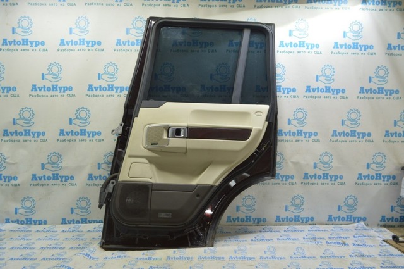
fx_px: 303
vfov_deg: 47.8
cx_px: 202
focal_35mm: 27
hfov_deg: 67.4
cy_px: 134
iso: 400
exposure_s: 1/20
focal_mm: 18
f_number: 5.6
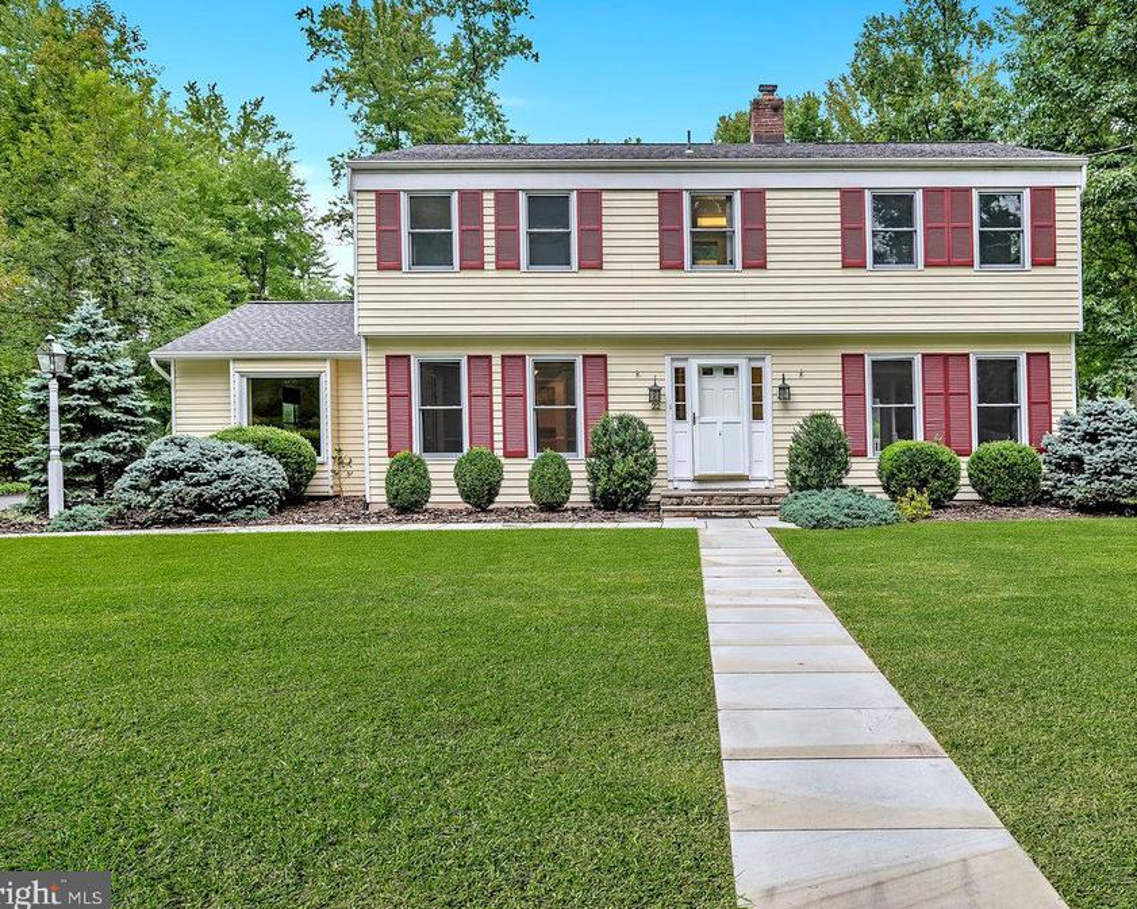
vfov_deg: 58.8
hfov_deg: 69.9
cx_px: 654
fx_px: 808
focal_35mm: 24
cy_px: 459
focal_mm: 21
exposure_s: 1/160
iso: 100
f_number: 5.6
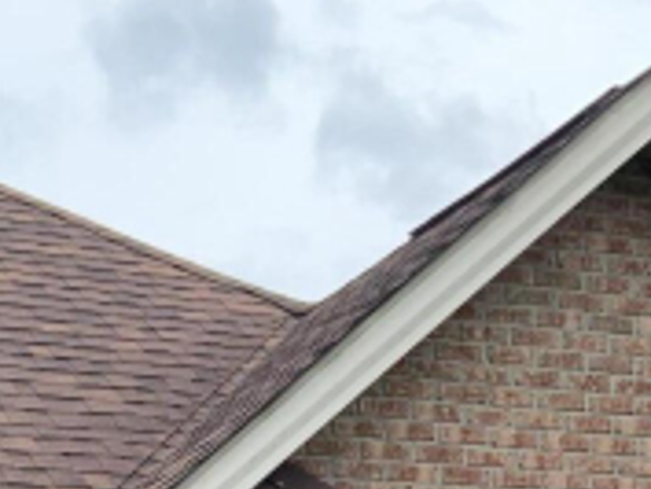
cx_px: -90
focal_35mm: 109
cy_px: 890
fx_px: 2051
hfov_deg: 17.3
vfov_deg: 12.4
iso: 16
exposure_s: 1/540
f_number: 1.8
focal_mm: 3
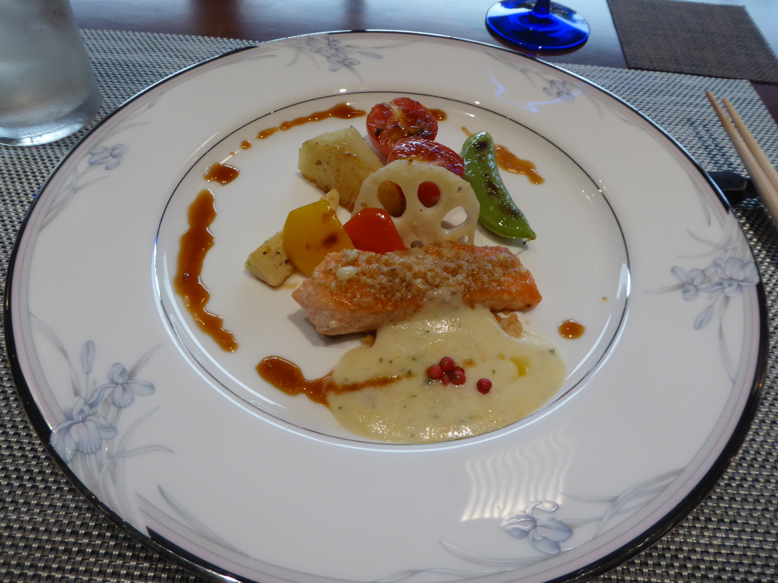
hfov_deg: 69.4
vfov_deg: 54.9
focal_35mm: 25
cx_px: 389
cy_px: 292
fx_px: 562
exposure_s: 1/60
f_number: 3.3
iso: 200
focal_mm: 4.3
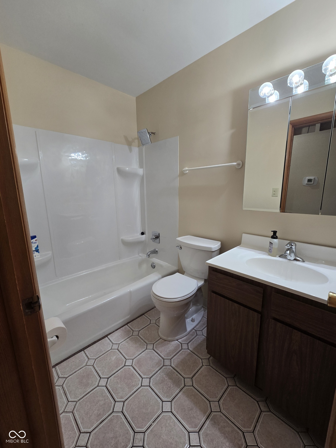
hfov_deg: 89.9
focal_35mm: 13
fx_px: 168
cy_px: 224
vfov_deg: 106.2
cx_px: 168
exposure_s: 1/60
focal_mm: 2.2
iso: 100
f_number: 2.2
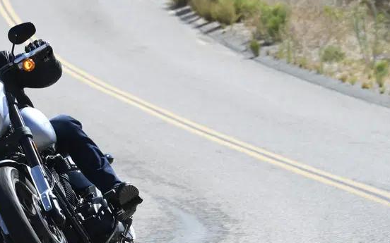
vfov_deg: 3.2
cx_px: 167
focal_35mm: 414
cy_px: 107
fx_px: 4400
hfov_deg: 5.1
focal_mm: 125
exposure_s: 1/400
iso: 200
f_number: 7.1
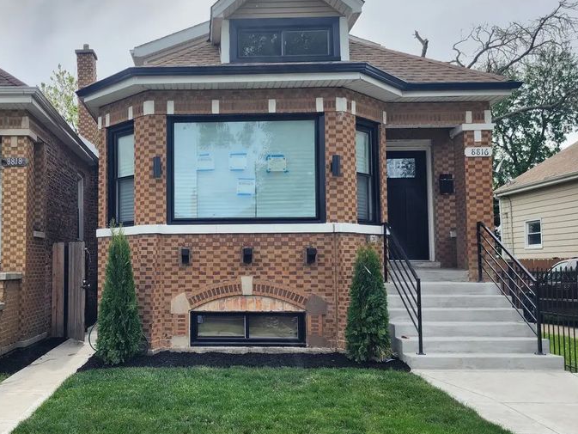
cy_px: 227
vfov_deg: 40.7
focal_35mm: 35
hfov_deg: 51.5
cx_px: 187
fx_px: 585
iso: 12
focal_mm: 6.4
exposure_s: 1/287
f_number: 1.8
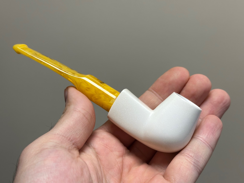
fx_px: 338
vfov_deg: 30.3
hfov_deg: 39.7
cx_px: 122
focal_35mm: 48
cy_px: 92
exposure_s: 1/121
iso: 64
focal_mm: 6.86
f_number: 1.78
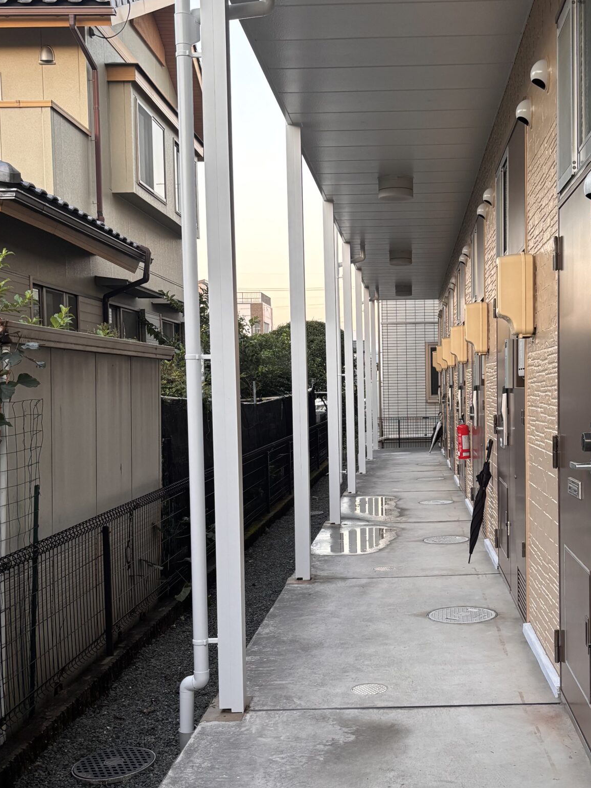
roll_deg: +0.9
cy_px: 438
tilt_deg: -3.1
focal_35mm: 43
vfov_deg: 43.8
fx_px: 979
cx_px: 401
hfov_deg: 33.3
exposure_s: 1/103
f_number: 1.6
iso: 125
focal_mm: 5.96
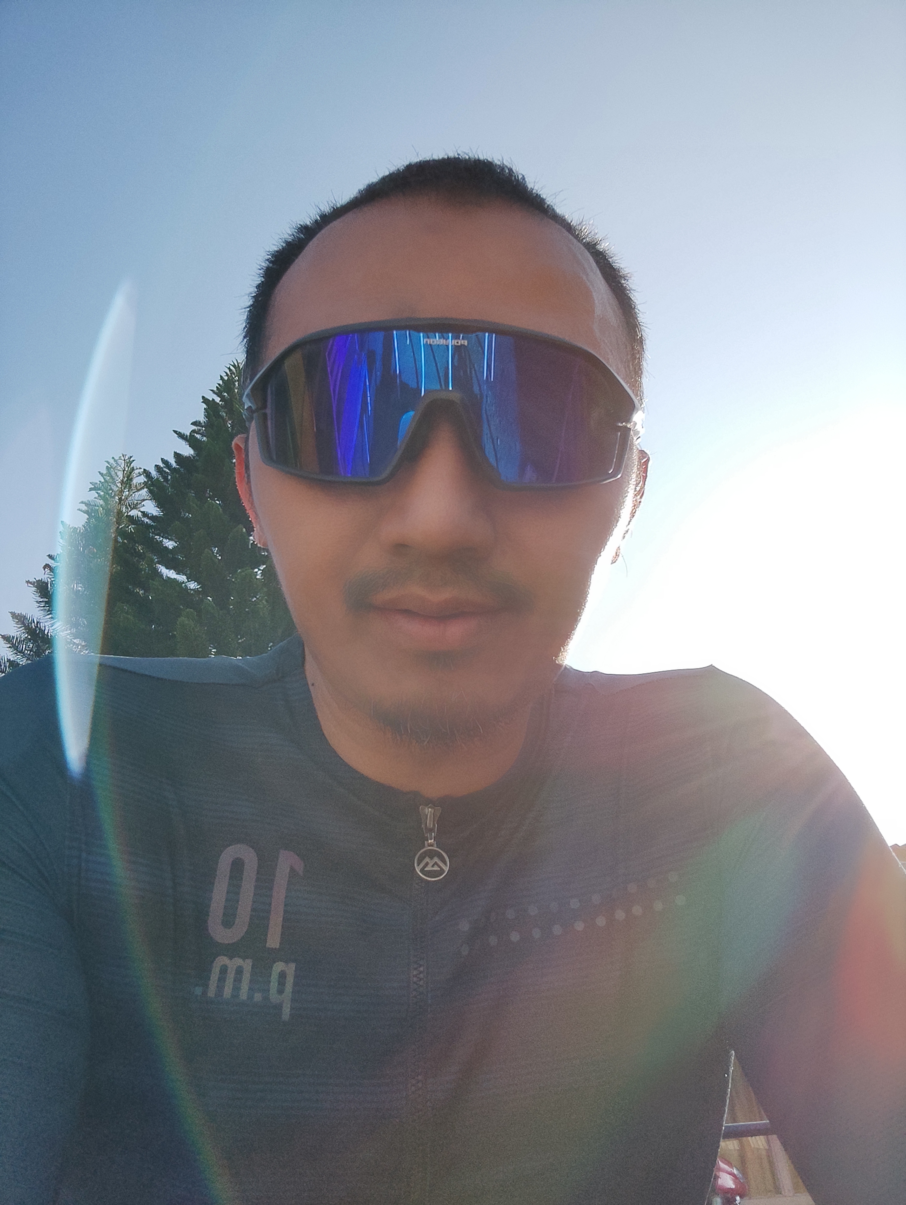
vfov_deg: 81.7
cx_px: 453
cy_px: 602
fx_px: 697
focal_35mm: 20
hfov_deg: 66.0
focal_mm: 3.49
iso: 50
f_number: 2.45
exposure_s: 1/3134
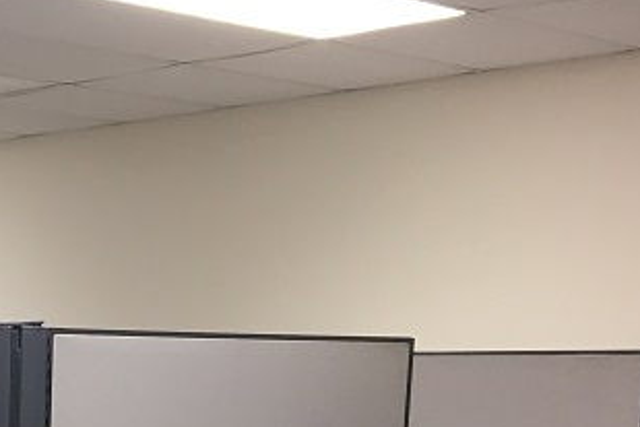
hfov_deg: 19.9
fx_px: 1743
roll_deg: -1.4
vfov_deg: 12.8
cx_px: -56
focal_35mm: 98
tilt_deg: -11.3
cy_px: 741
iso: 80
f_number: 2.2
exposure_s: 1/30
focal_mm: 4.15
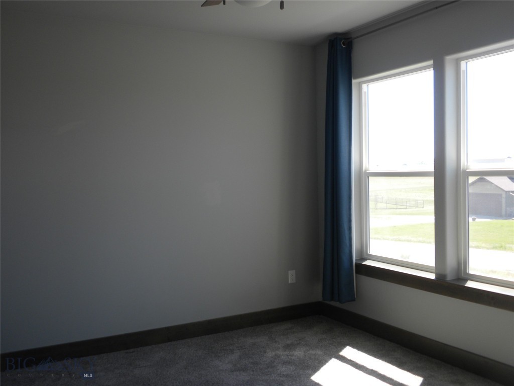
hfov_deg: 50.1
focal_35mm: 37
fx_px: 549
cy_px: 193
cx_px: 257
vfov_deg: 38.7
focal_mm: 6.6
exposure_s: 1/76.2
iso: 64
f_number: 3.5
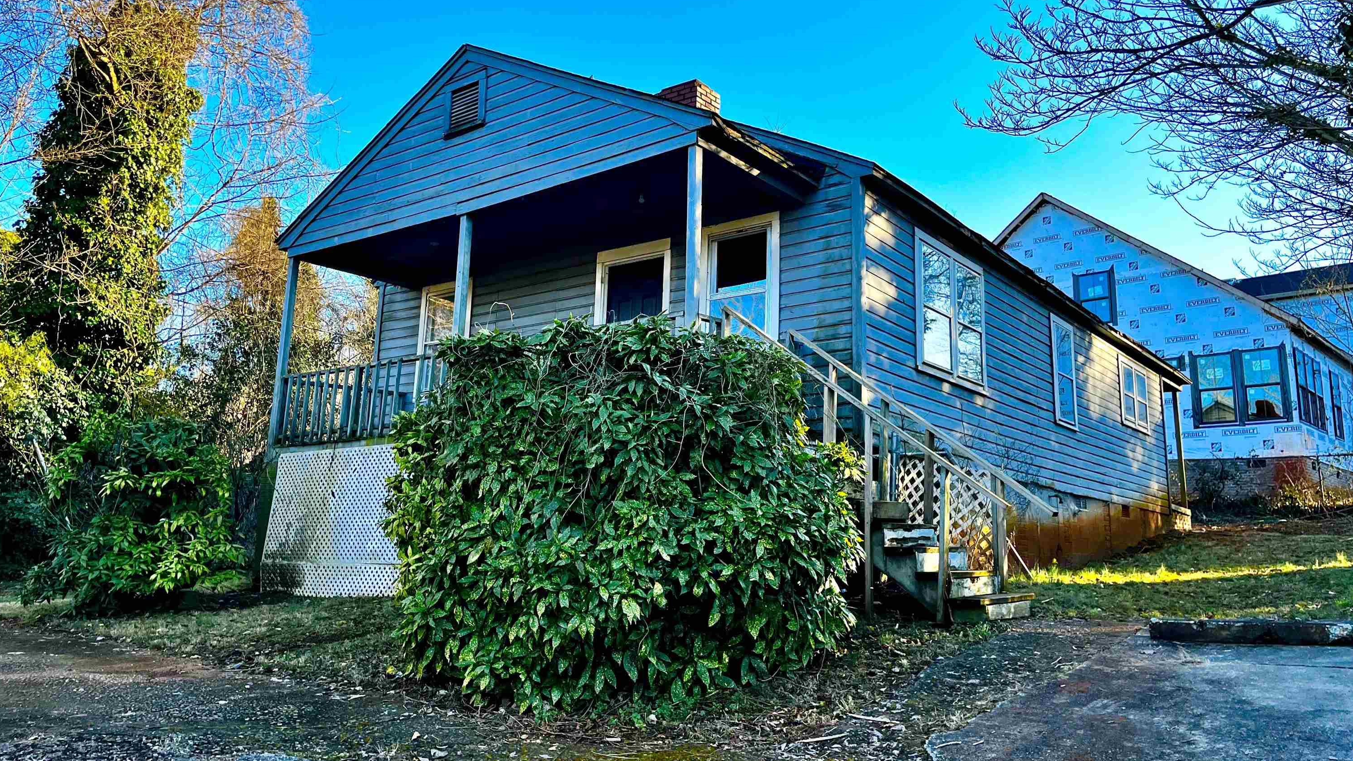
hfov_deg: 66.1
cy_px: 347
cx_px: 679
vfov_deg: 40.1
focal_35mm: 29
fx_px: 1040
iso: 50
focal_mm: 5.1
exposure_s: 1/615
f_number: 1.6
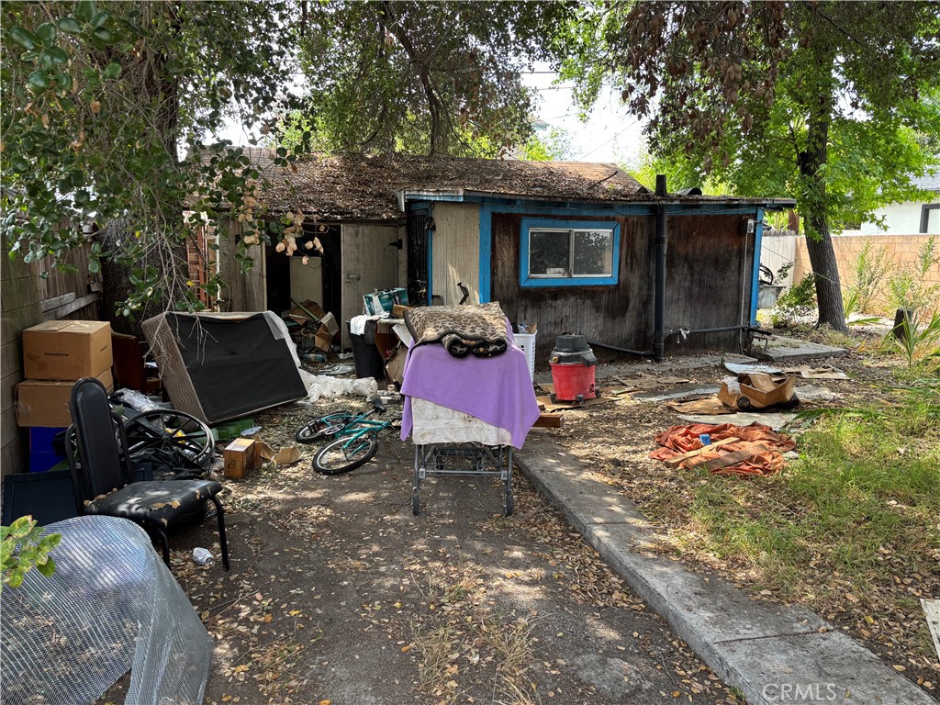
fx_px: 706
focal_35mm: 26
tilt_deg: -9.6
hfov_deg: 67.3
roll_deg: -0.7
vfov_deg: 53.1
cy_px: 352
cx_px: 470
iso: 40
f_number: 1.6
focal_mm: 5.96
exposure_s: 1/121
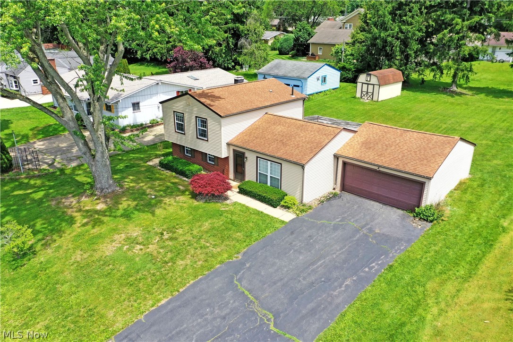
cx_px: 256
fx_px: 399
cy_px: 171
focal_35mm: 28
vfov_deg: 46.4
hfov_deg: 65.5
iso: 100
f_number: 5
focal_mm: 10.26
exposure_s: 1/320
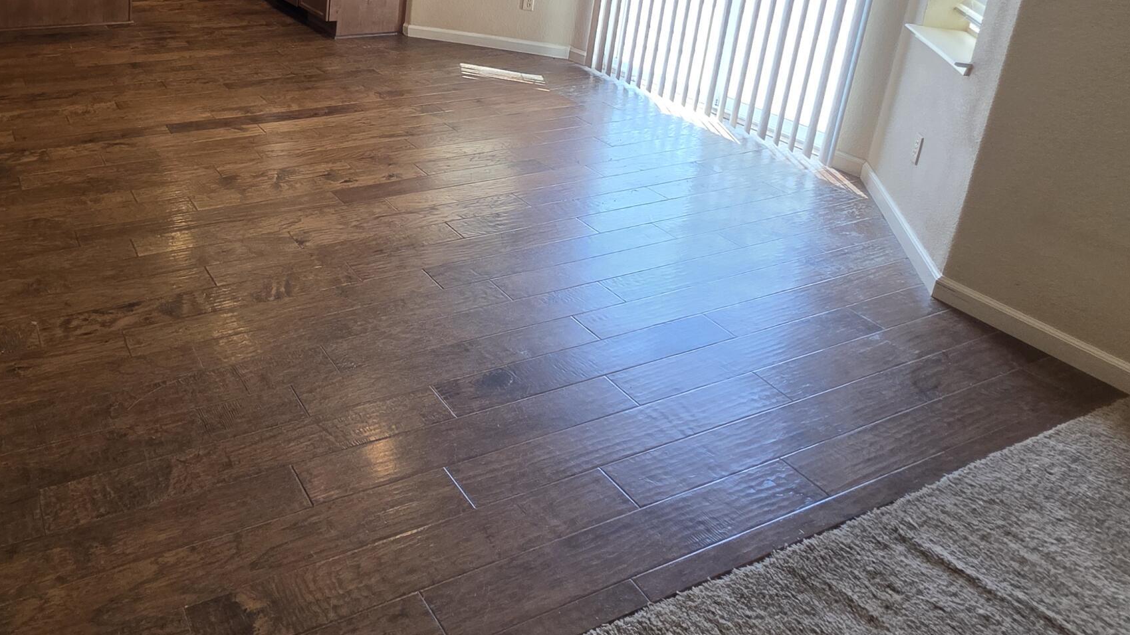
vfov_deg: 41.1
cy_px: 24
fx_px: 749
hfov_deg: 68.0
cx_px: 248
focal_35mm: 25
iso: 160
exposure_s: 1/120
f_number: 1.9
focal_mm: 2.2
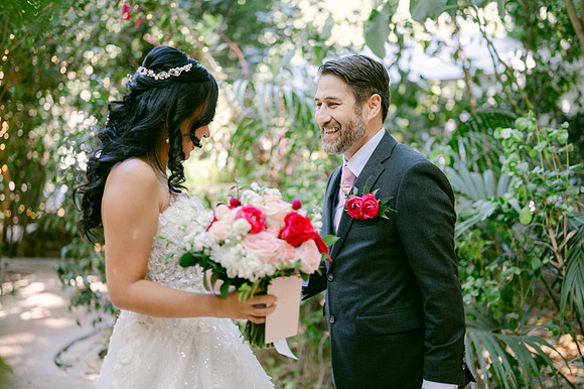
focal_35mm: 50
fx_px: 811
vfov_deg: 27.0
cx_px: 292
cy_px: 194
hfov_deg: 39.6
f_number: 1.8
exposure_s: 1/125
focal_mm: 50
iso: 125
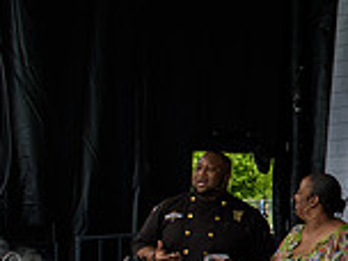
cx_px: 529
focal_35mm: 88
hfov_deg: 19.3
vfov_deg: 16.8
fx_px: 885
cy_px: 143
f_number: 3.2
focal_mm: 24
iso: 200
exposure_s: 1/1250
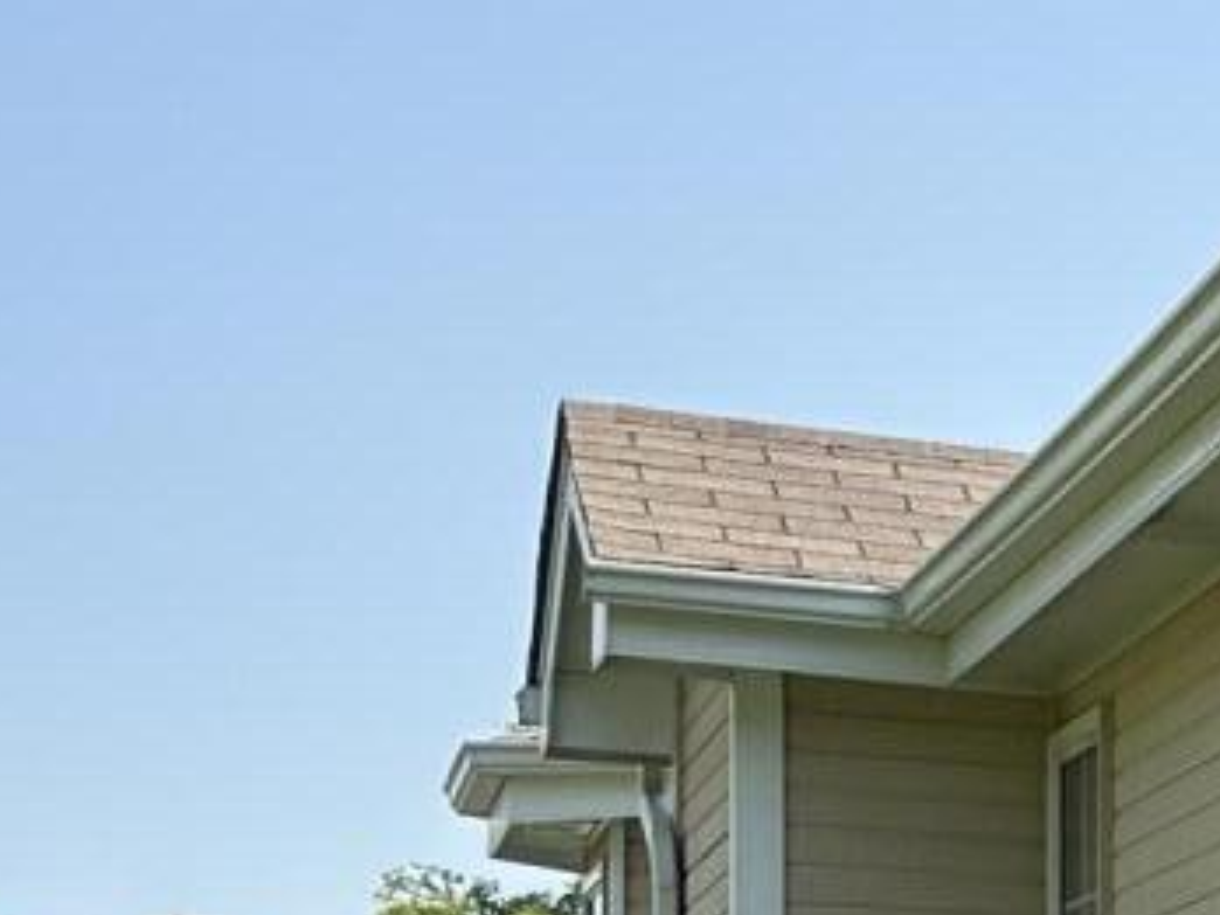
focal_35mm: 138
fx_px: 4864
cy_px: 1329
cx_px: 2440
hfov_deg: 12.6
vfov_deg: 10.4
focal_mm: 6.86
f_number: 1.78
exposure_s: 1/2732
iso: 80
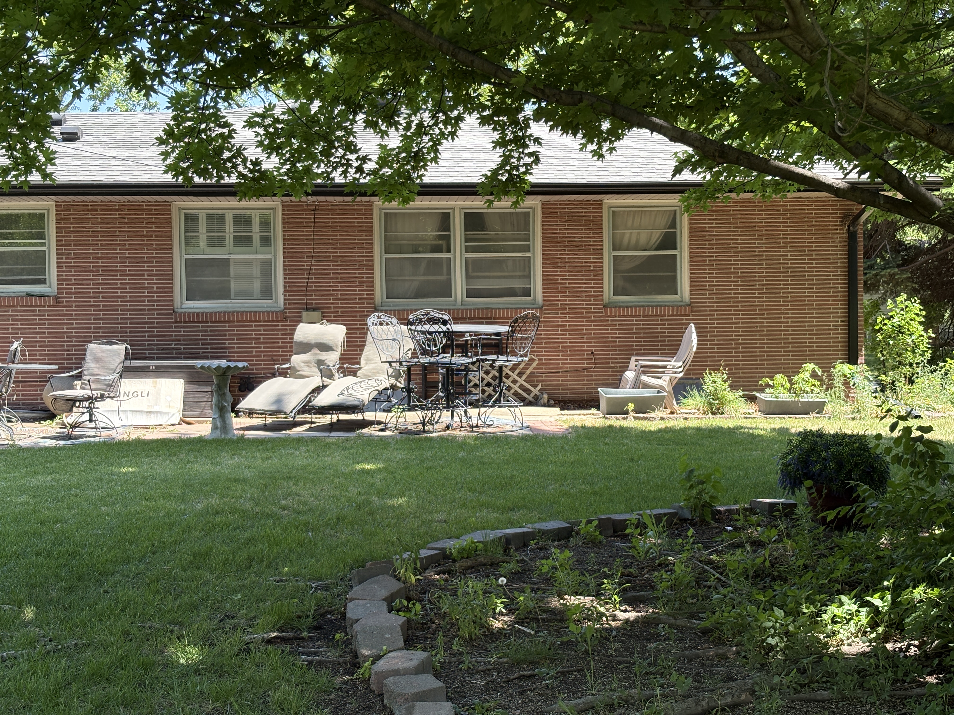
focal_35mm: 52
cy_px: 358
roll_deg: +0.1
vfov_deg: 28.0
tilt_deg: -0.7
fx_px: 1433
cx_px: 477
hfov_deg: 36.8
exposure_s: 1/447
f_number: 1.6
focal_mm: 5.96
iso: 40
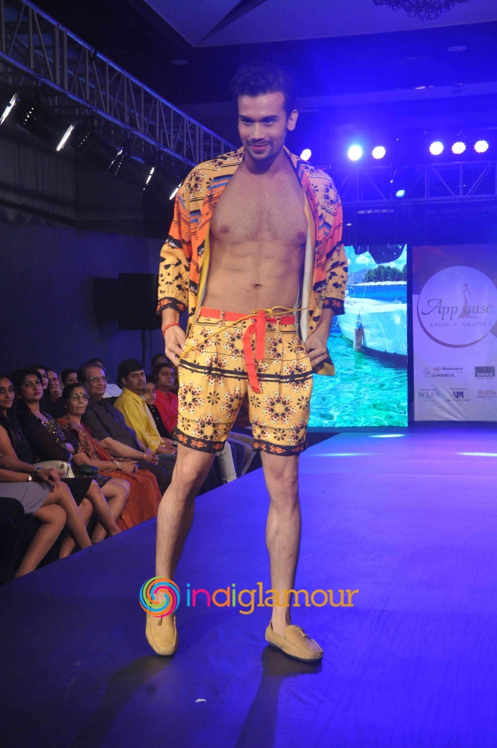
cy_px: 374
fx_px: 1184
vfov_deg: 35.1
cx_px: 248
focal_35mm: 57
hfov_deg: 23.7
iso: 1000
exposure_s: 1/125
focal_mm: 38
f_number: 9
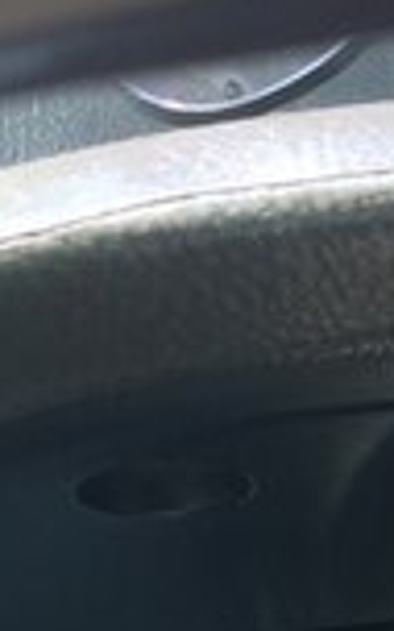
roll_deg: +3.1
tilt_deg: -28.3
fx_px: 1718
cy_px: 1009
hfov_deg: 12.3
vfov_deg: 18.0
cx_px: 626
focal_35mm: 100
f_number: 2.2
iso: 32
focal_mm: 4.15
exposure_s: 1/172
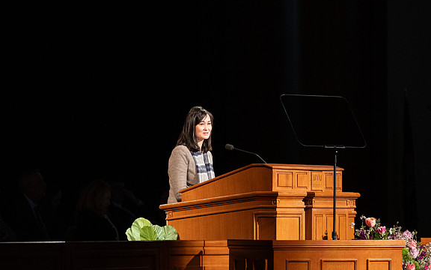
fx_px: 3465
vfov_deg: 4.5
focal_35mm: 295
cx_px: 200
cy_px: 131
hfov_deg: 7.1
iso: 3200
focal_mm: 200
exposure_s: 1/250
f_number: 3.5
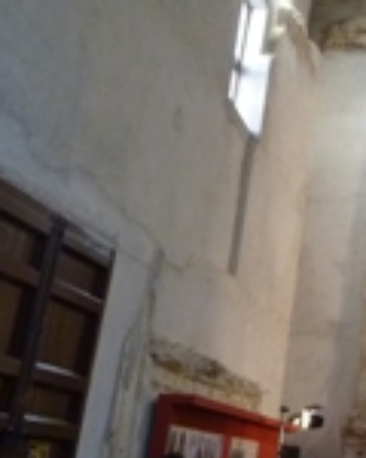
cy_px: 125
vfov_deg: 28.8
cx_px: 583
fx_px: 880
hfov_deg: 19.7
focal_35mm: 65
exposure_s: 1/30
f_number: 2.8
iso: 320
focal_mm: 4.5
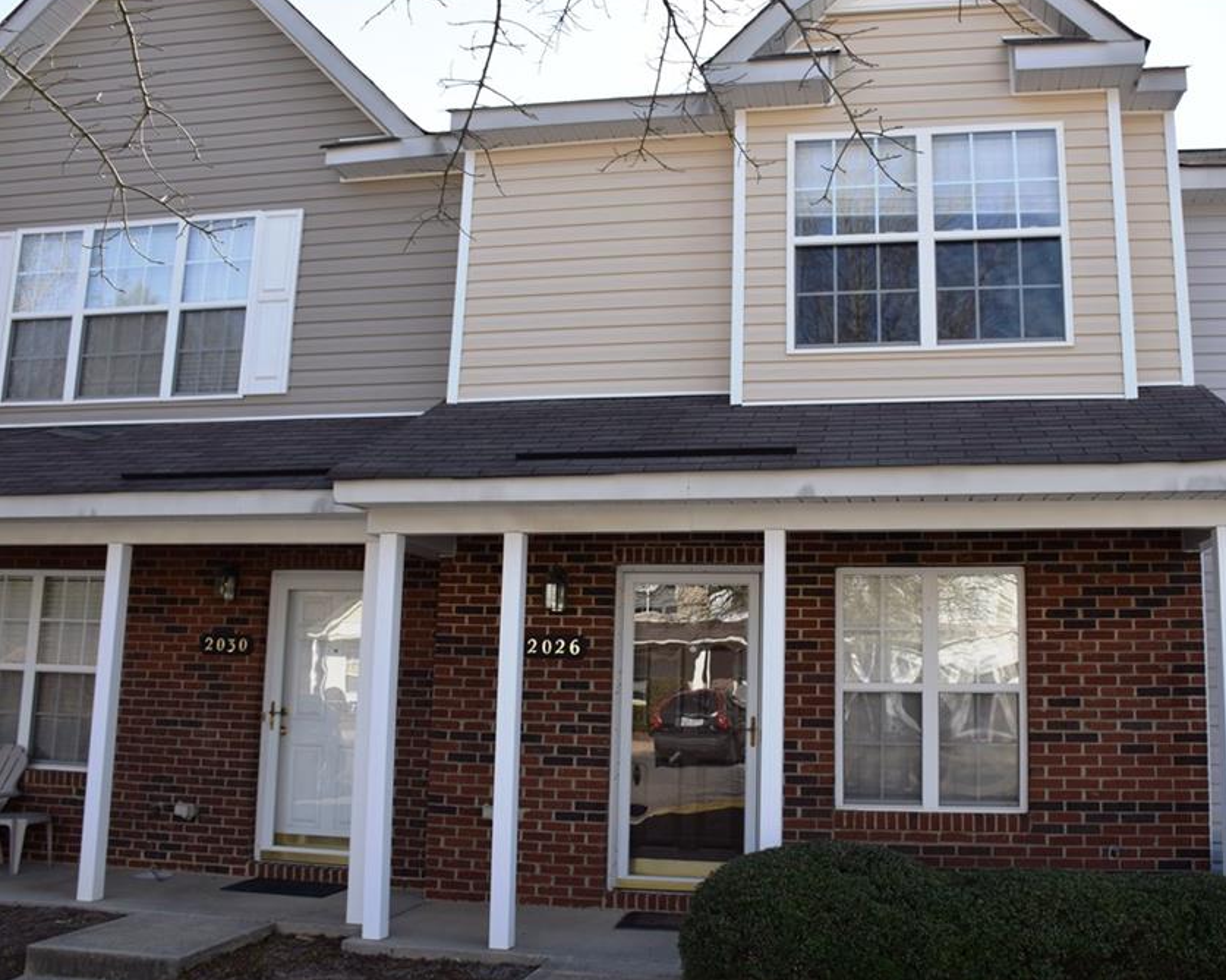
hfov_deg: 56.7
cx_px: 738
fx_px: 1124
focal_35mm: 31
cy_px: 485
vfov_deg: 47.1
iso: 250
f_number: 8
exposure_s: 1/250
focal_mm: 18
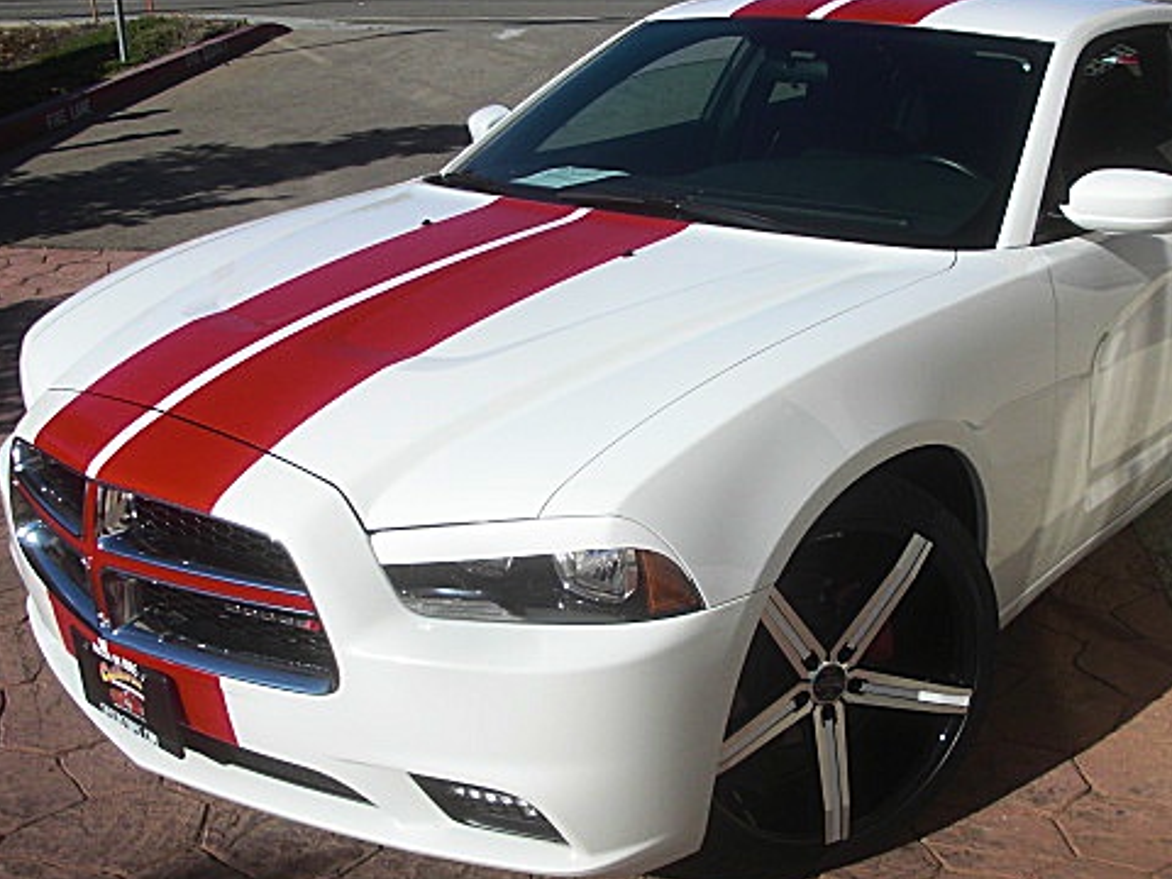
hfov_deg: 39.5
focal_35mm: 48
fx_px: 1625
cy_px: 479
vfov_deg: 30.3
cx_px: 684
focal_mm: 6.3
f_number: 7.9
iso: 50
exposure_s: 1/250
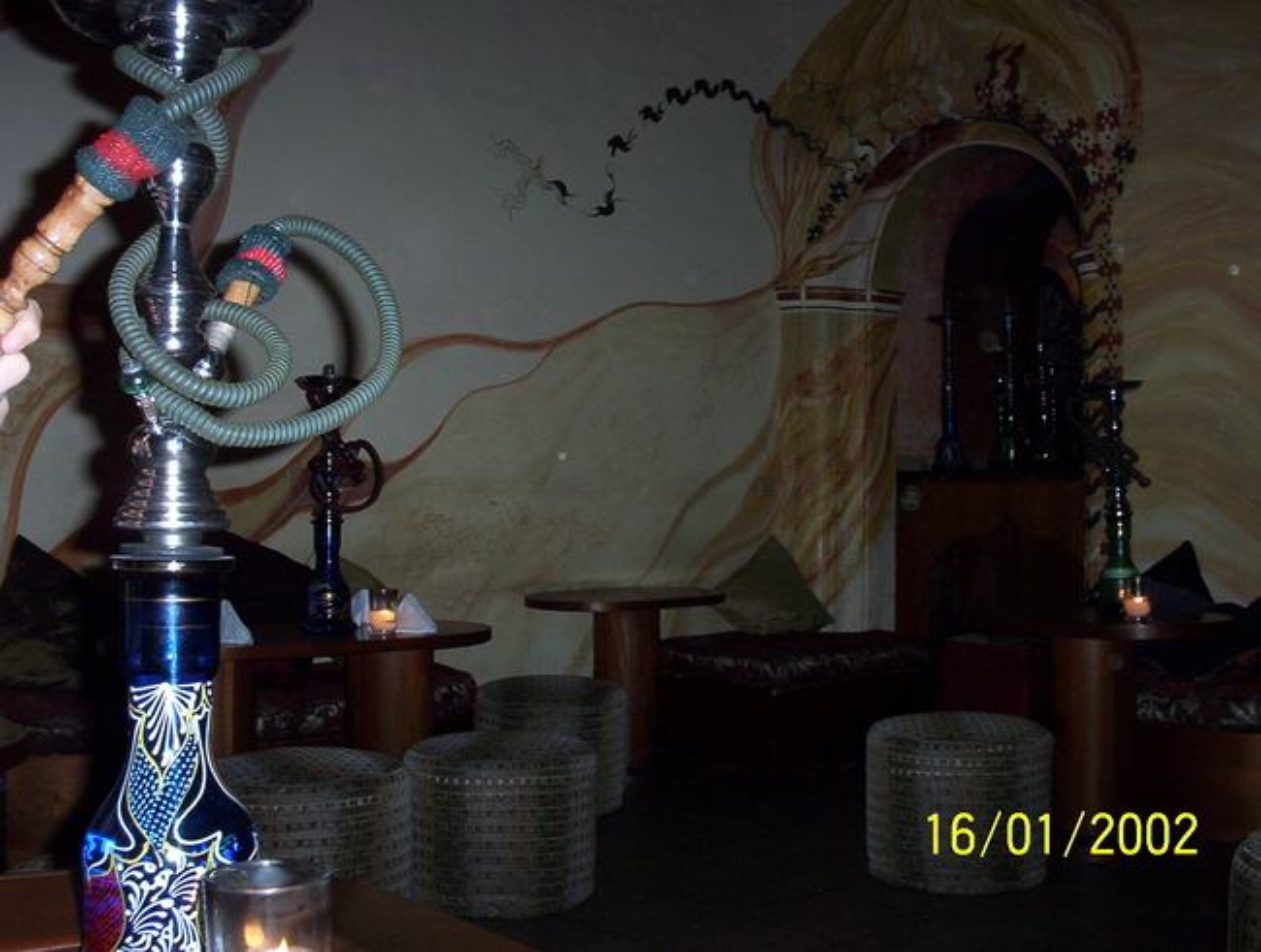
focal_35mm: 39
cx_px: 630
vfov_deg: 37.0
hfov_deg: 47.8
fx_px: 1424
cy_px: 476
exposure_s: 1/30
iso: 140
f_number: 4.5
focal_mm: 6
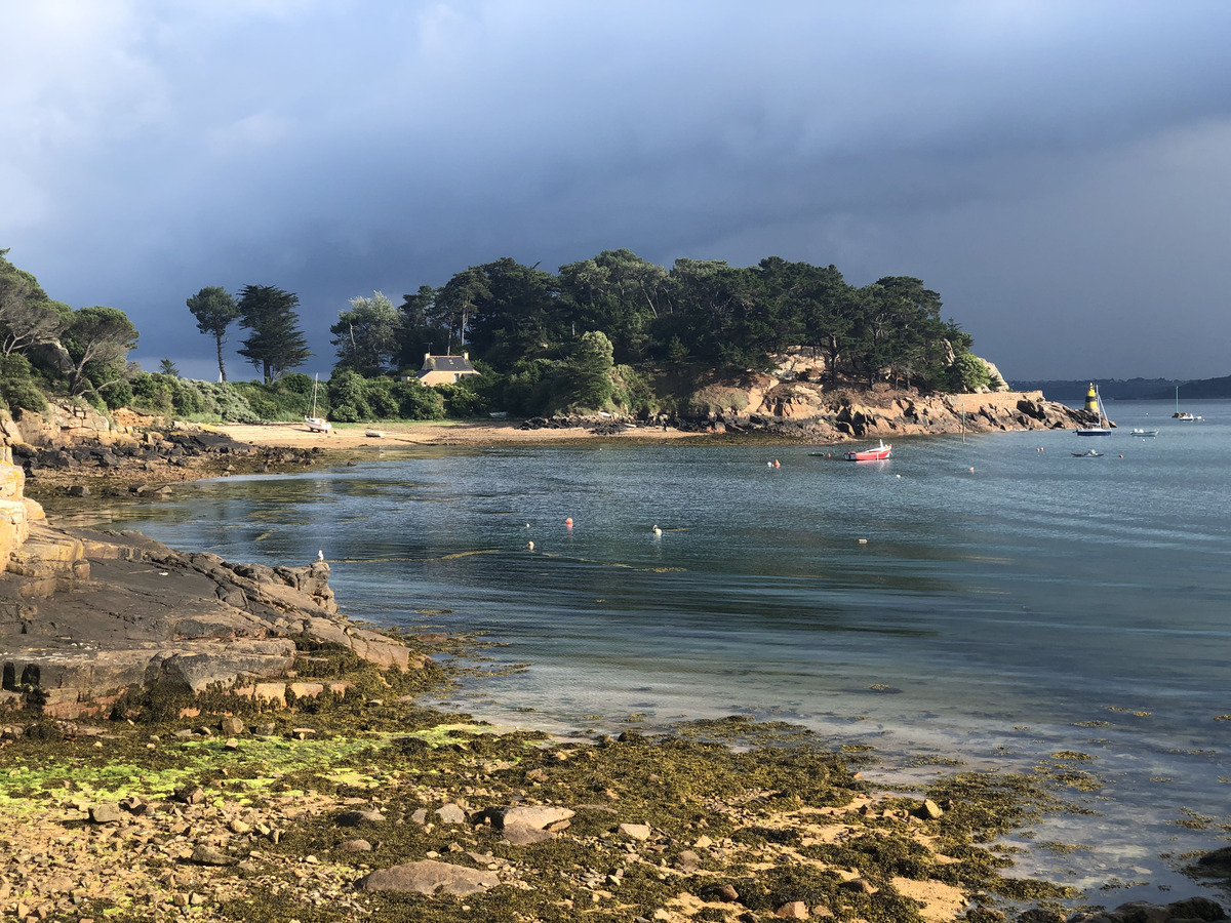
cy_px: 462
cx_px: 616
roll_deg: +1.8
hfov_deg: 36.8
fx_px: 1849
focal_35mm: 52
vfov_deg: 28.0
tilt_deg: -1.6
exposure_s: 1/496
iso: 16
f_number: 2.4
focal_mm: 6
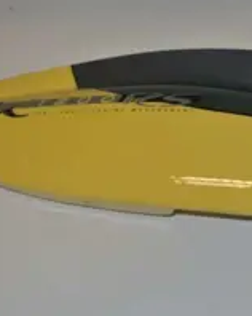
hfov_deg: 16.7
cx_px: 317
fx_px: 812
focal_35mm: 87
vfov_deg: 22.0
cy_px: 176
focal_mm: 12.7
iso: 200
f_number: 3.8
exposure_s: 1/60
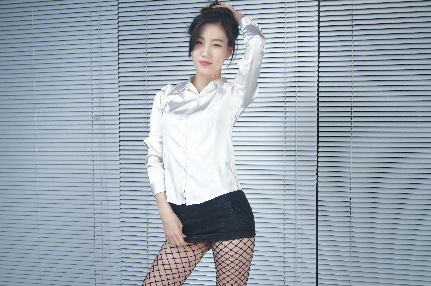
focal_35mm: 60
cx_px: 216
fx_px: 718
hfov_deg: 33.4
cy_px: 143
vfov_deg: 22.6
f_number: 5
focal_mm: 40
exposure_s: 1/125
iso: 800
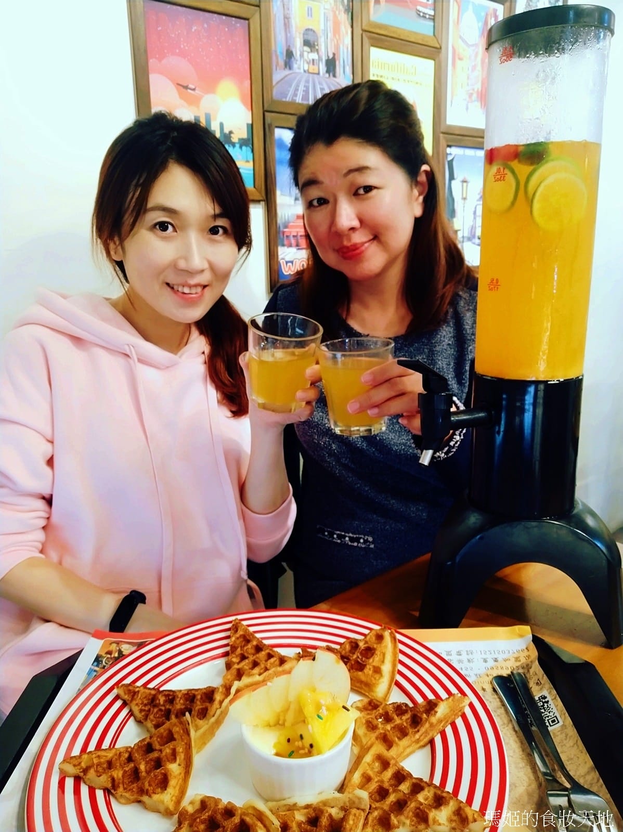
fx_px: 528
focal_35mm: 22
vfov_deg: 76.4
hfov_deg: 61.0
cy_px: 416
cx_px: 312
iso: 500
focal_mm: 3.86
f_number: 2
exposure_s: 1/24
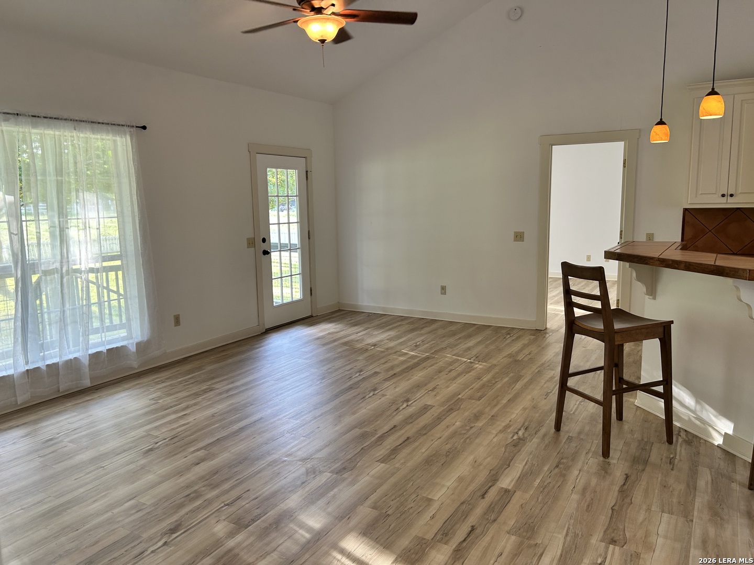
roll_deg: +0.8
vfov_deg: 53.1
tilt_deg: -7.8
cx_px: 377
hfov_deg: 67.3
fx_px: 566
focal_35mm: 26
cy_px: 282
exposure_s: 1/60
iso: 64
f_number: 1.5
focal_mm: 5.7
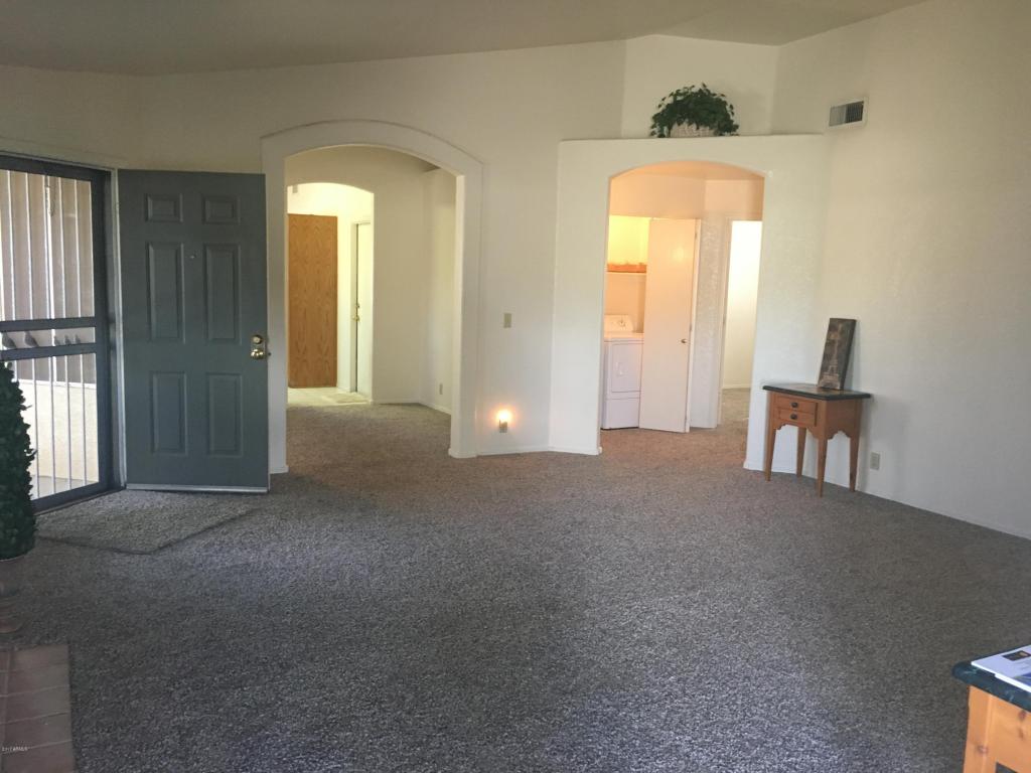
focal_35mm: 29
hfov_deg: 61.7
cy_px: 386
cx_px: 516
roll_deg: -1.6
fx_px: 864
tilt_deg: -5.6
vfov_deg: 48.2
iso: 125
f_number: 2.2
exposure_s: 1/30
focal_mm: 4.15
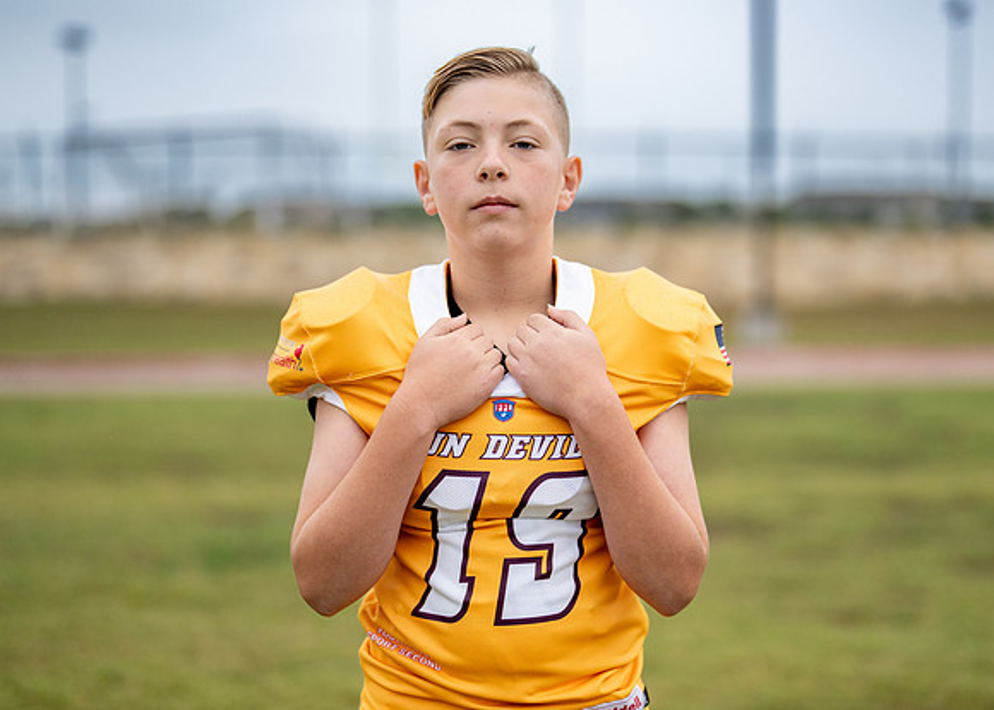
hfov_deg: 29.5
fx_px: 1886
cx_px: 556
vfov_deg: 21.3
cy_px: 349
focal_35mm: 67
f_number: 1.2
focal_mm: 50
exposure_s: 1/2000
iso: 320
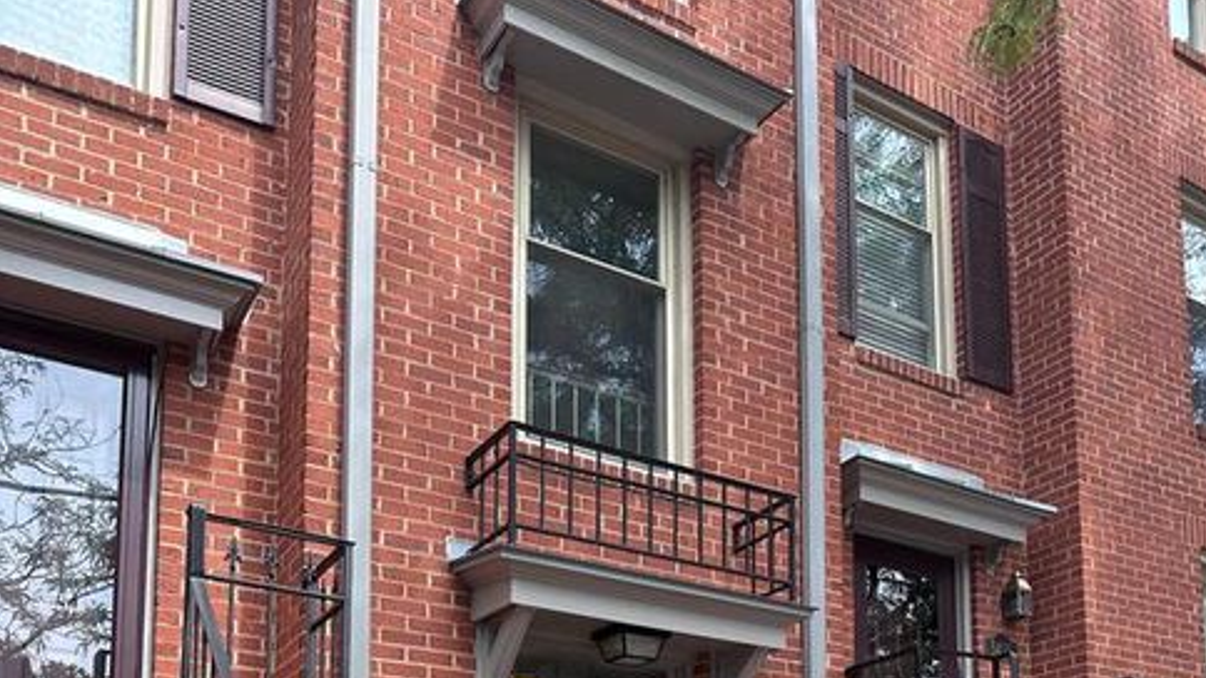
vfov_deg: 28.5
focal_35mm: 36
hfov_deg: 55.3
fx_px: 1151
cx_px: 620
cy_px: 816
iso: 80
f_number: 1.78
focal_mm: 6.86
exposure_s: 1/829
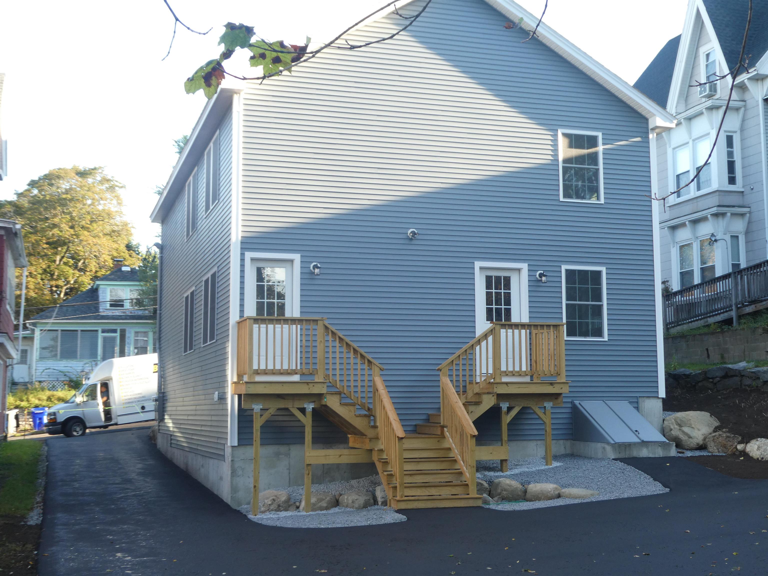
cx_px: 384
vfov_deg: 30.9
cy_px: 288
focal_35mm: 47
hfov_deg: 40.4
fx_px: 1043
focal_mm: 8.4
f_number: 4
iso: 125
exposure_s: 1/80
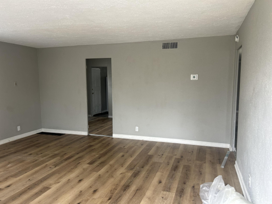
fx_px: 204
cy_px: 102
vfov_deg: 53.0
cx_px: 136
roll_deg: +0.3
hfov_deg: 67.3
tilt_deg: -6.5
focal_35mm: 26
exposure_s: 1/121
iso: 125
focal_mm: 5.7
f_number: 1.5
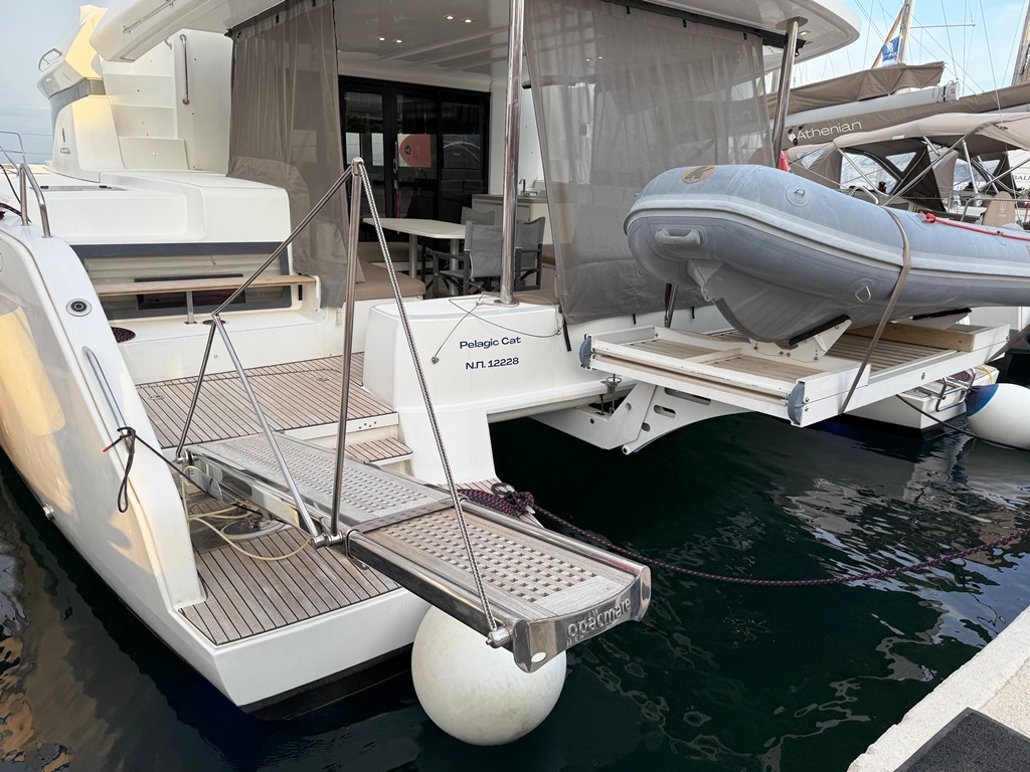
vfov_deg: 56.8
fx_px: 714
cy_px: 386
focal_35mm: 24
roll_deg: -0.8
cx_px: 515
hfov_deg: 71.6
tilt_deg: -16.1
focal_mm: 6.76
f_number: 1.78
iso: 80
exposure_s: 1/524
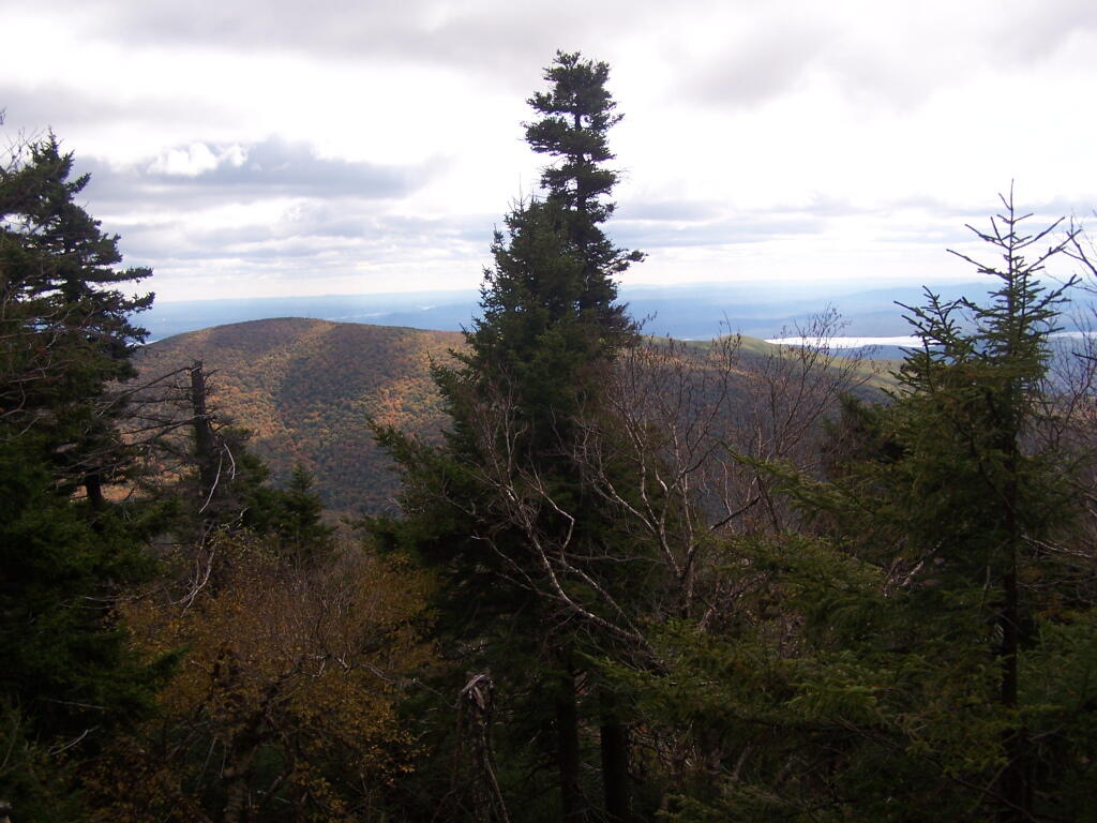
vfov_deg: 37.7
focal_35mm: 38
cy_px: 412
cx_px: 548
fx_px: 1204
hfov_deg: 49.0
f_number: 2.8
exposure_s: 1/800
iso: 80
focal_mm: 6.3
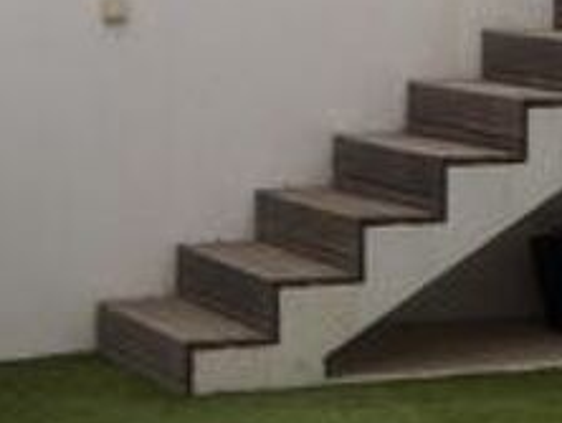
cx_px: 980
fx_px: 2860
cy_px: 252
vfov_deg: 8.5
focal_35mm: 176
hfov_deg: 10.6
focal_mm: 8
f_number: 4.8
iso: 100
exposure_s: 1/585
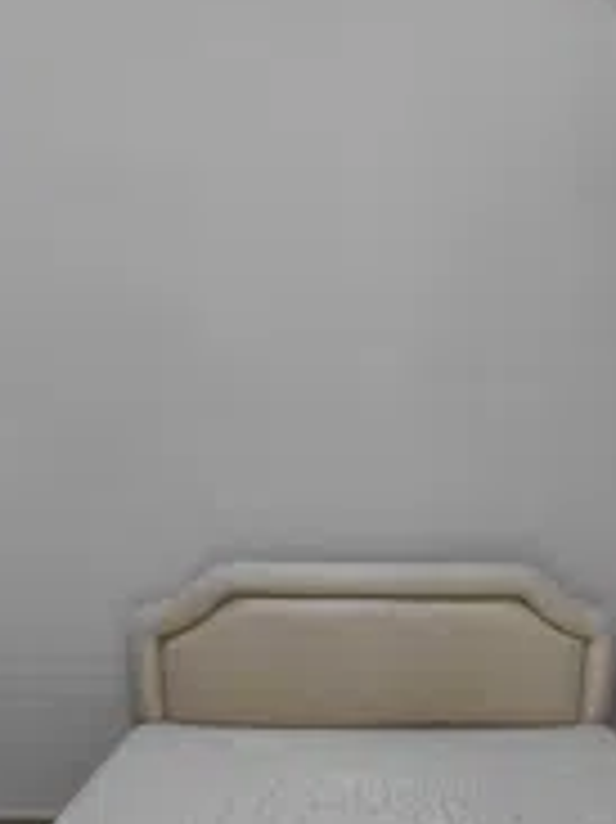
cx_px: 369
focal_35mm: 35
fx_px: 831
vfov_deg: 47.3
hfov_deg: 40.5
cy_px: 743
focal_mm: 1.64
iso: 100
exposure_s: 1/50
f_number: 2.2
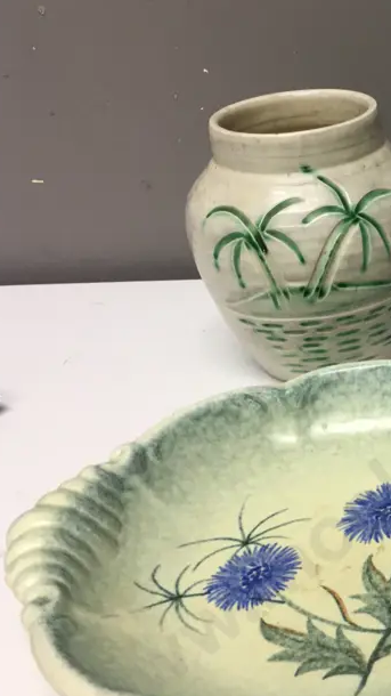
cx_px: 549
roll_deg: +2.2
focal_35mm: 53
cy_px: 374
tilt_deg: -26.0
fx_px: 977
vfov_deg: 39.1
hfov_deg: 20.1
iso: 32
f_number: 2.2
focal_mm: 4.15
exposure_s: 1/33
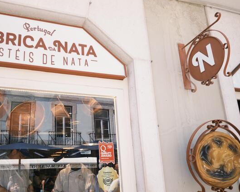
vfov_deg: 46.9
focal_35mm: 31
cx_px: 90
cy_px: 114
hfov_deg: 56.5
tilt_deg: +16.2
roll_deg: +1.8
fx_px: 220
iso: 80
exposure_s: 1/1585
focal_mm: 6.76
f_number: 1.78
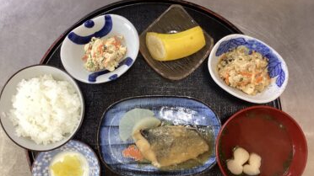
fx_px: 283
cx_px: 157
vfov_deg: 34.5
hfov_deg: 58.0
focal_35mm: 34
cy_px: 109
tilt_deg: -86.5
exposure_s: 1/60
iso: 200
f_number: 2.4
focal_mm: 3.3
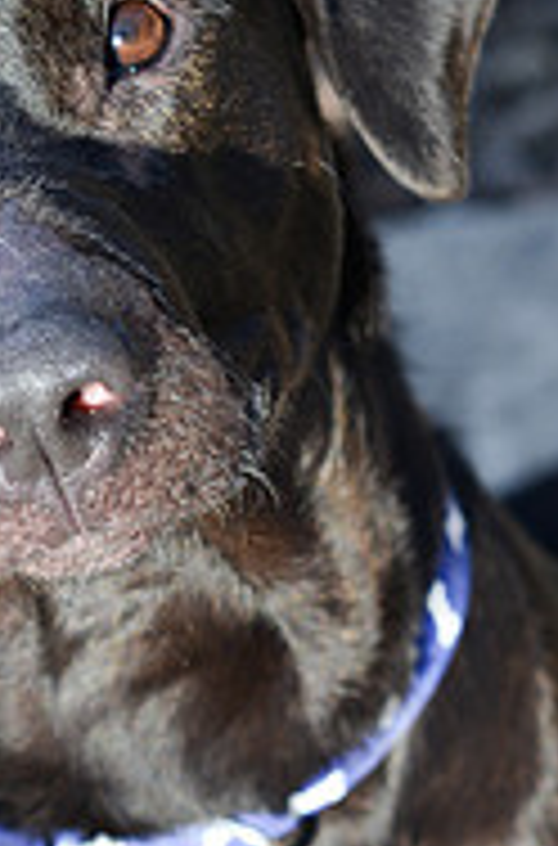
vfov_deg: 11.4
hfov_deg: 7.6
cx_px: 90
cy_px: 778
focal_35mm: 180
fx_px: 4216
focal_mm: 50
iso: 200
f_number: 3.5
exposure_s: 1/500
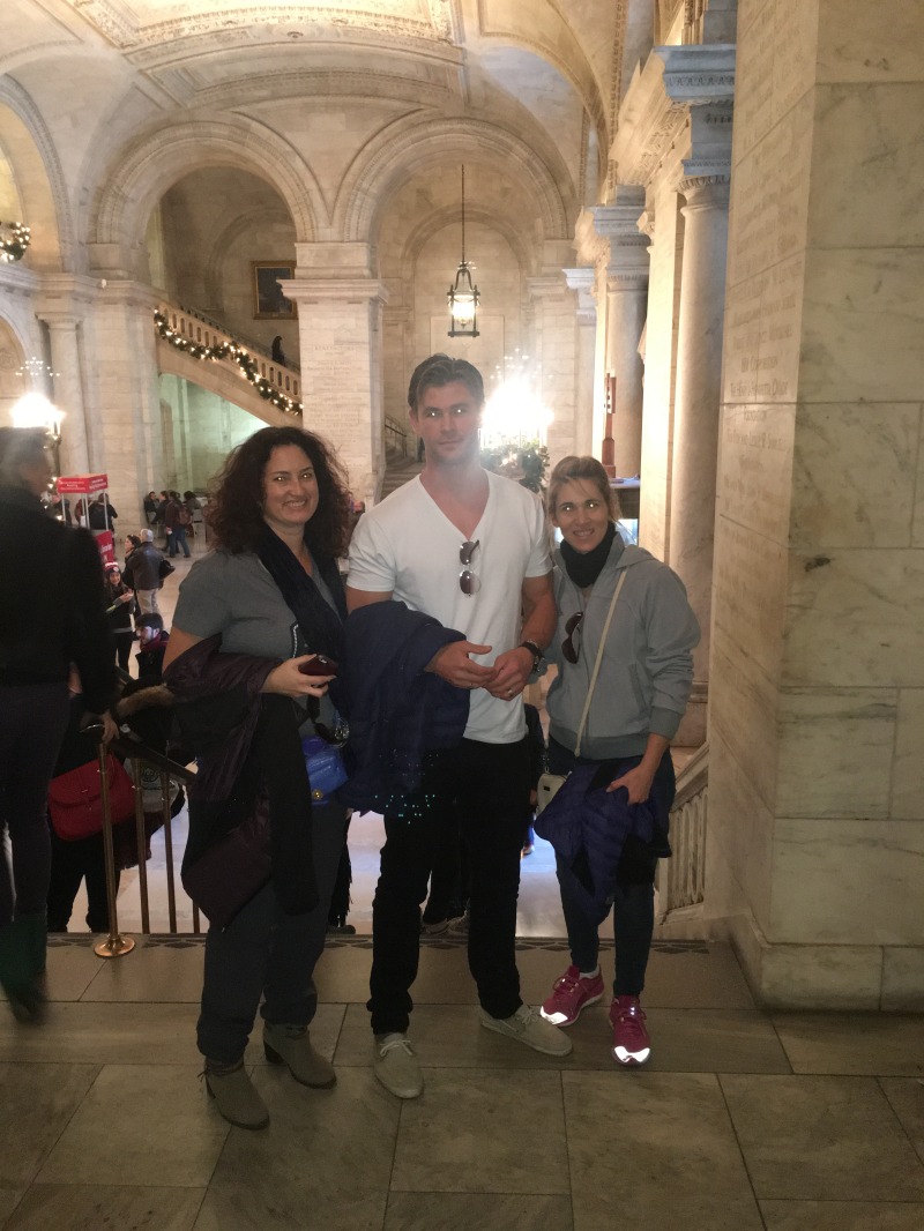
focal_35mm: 29
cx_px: 462
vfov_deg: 61.6
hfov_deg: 48.2
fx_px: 1032
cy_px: 616
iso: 250
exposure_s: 1/16
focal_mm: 4.15
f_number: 2.2
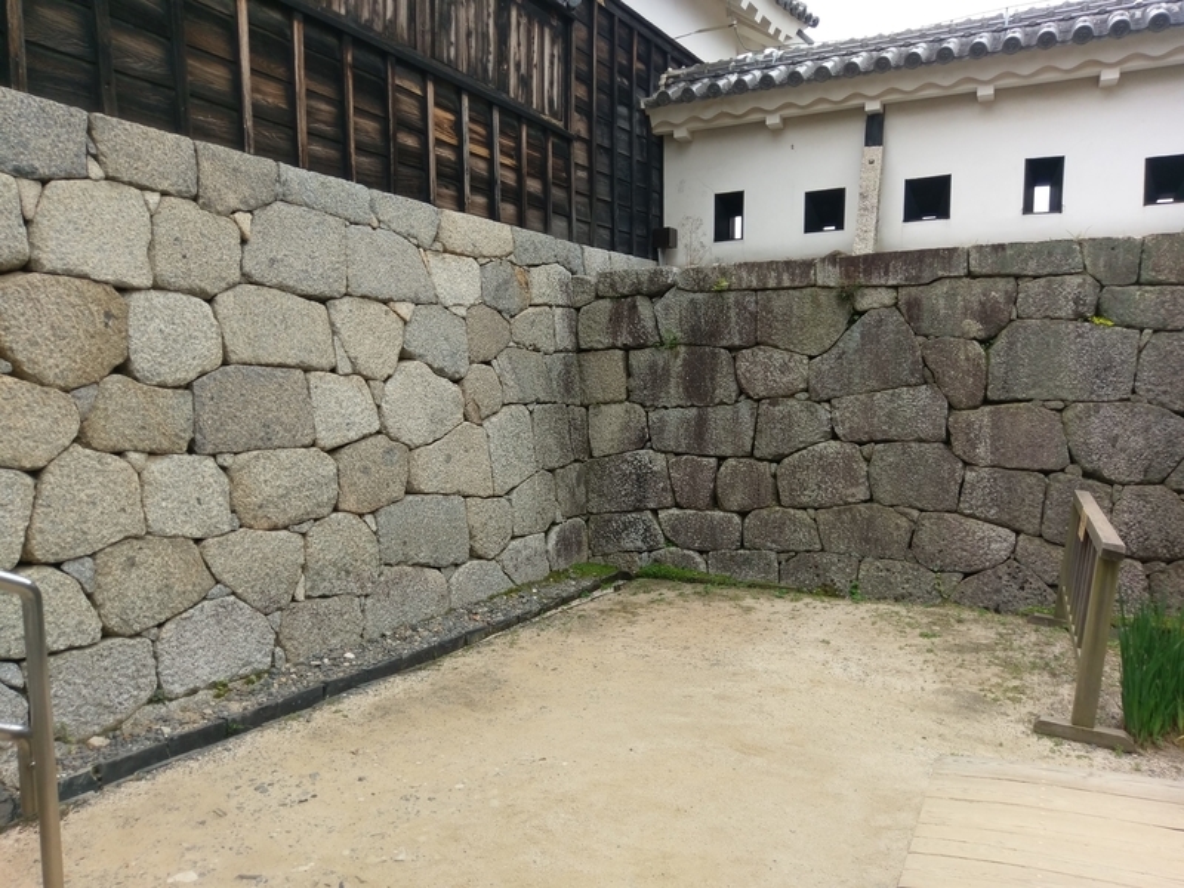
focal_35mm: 26
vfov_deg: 53.1
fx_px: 889
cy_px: 444
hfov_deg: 67.3
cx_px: 592
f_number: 1.8
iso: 100
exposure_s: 1/906
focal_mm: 4.58
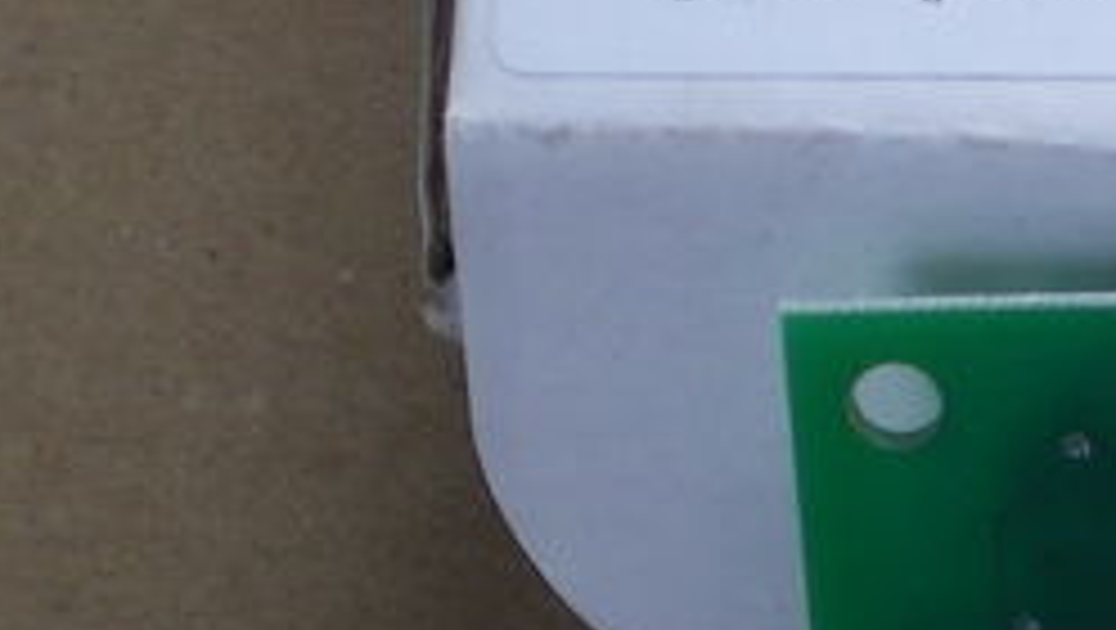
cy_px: 248
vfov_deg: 7.7
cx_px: 1206
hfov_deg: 13.3
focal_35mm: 158
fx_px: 4680
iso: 64
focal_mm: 6.3
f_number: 3.1
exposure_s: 1/50
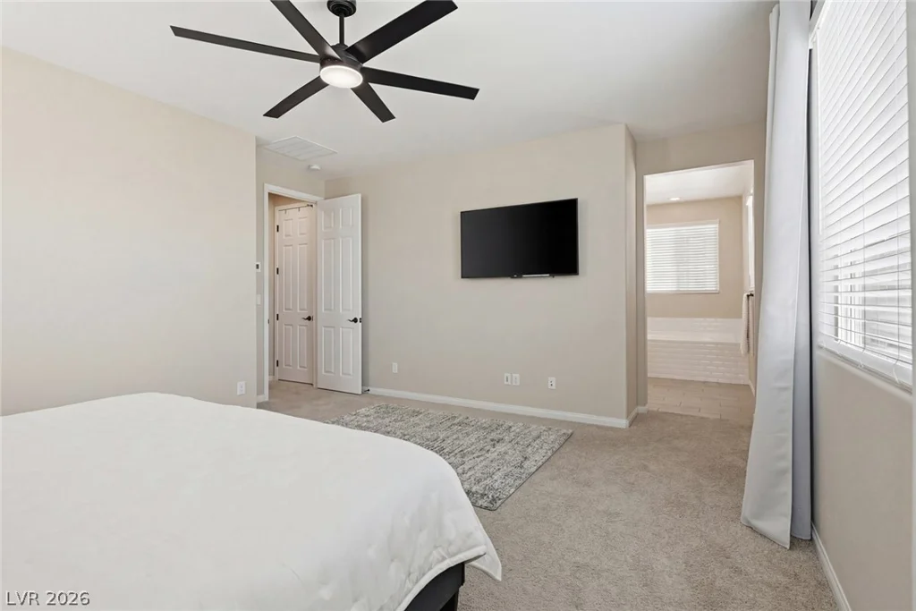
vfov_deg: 70.5
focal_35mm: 17
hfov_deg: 93.3
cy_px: 306
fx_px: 433
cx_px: 458
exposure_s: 1/800
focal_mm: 17
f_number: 9
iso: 1000
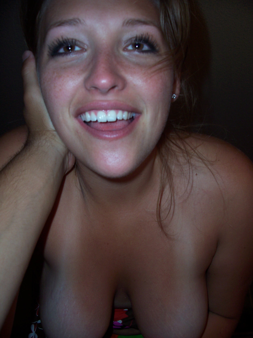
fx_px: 331
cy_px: 169
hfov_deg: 41.8
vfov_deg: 54.0
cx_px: 126
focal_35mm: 34
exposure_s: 1/60
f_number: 2.7
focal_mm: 5.6
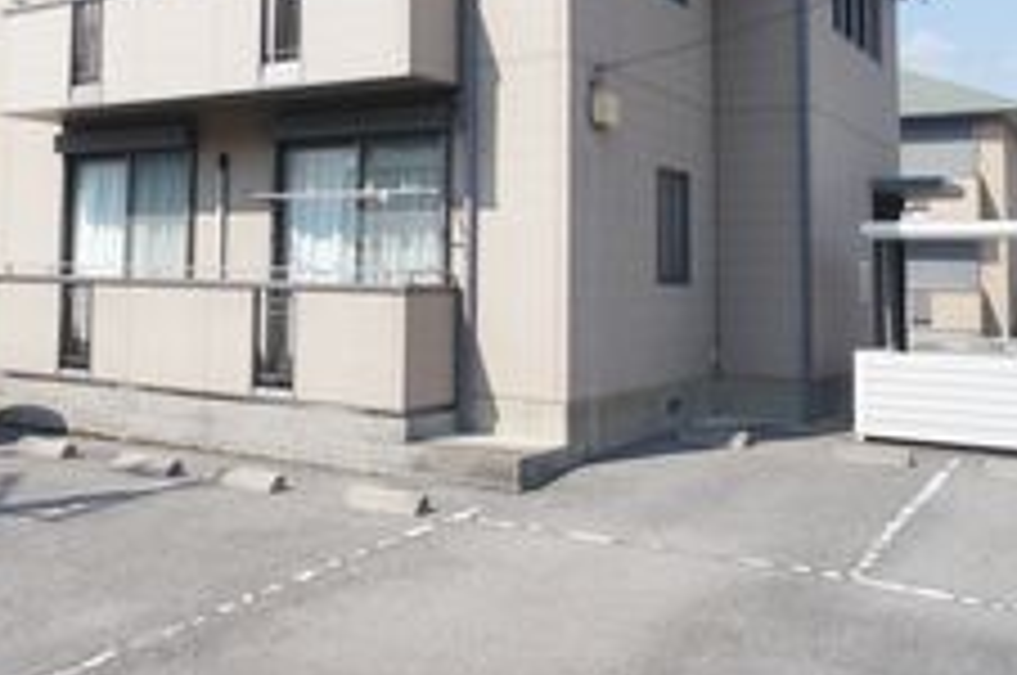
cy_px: 178
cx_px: 279
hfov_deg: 36.8
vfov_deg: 25.2
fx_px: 1495
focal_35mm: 53
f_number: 3.5
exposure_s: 1/2000
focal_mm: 16
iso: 200
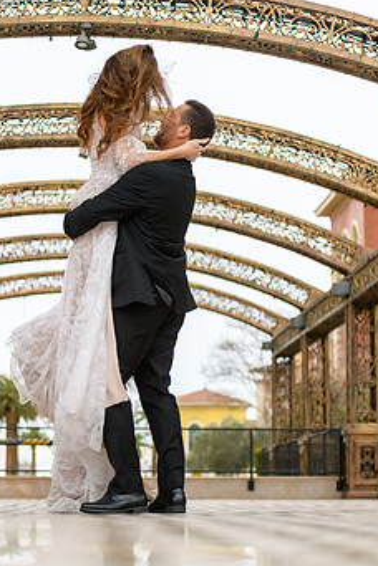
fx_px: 1449
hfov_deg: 14.8
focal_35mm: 92
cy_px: 252
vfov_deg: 22.1
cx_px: 139
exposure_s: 1/3200
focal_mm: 70
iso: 400
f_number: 2.8
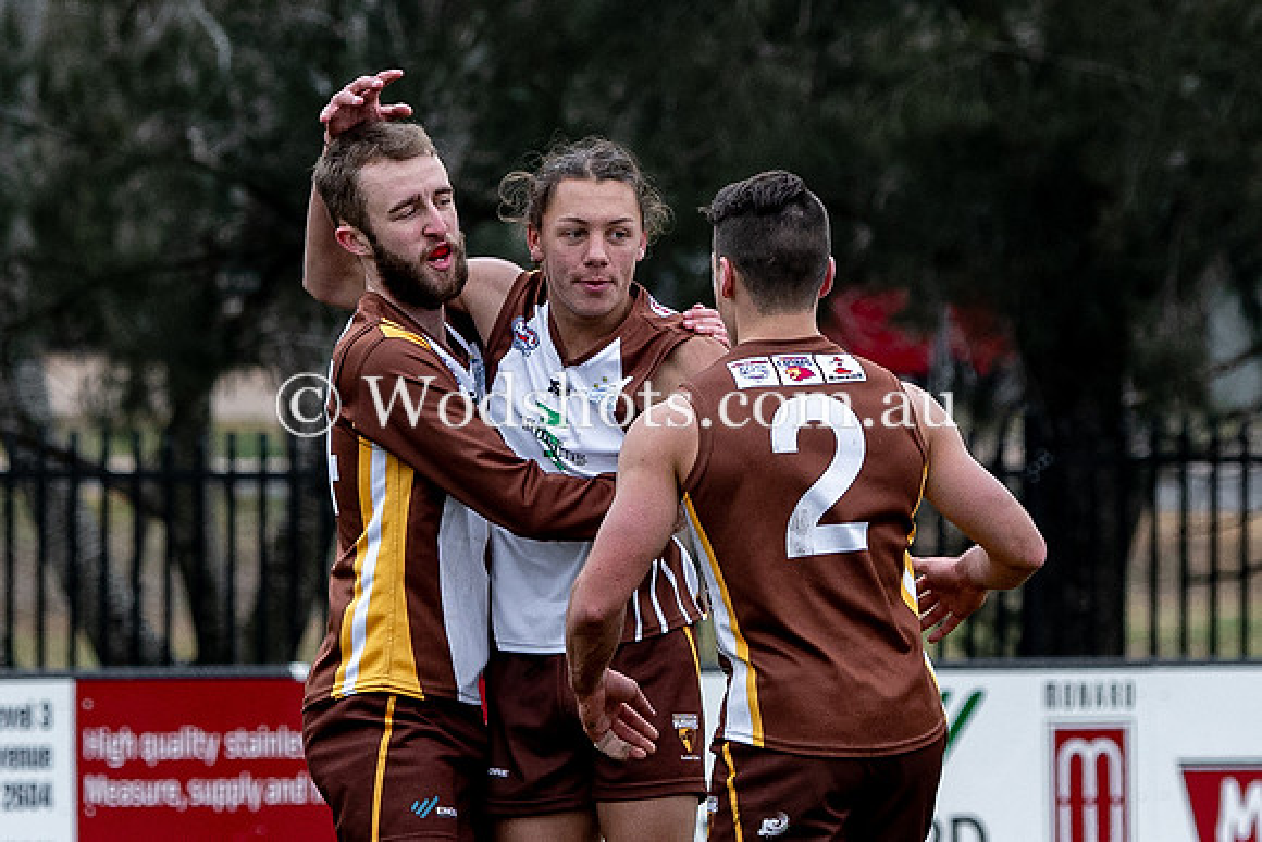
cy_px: 502
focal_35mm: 751
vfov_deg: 1.8
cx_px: 522
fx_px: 26341
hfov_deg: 2.7
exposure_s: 1/800
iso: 320
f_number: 4
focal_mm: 135
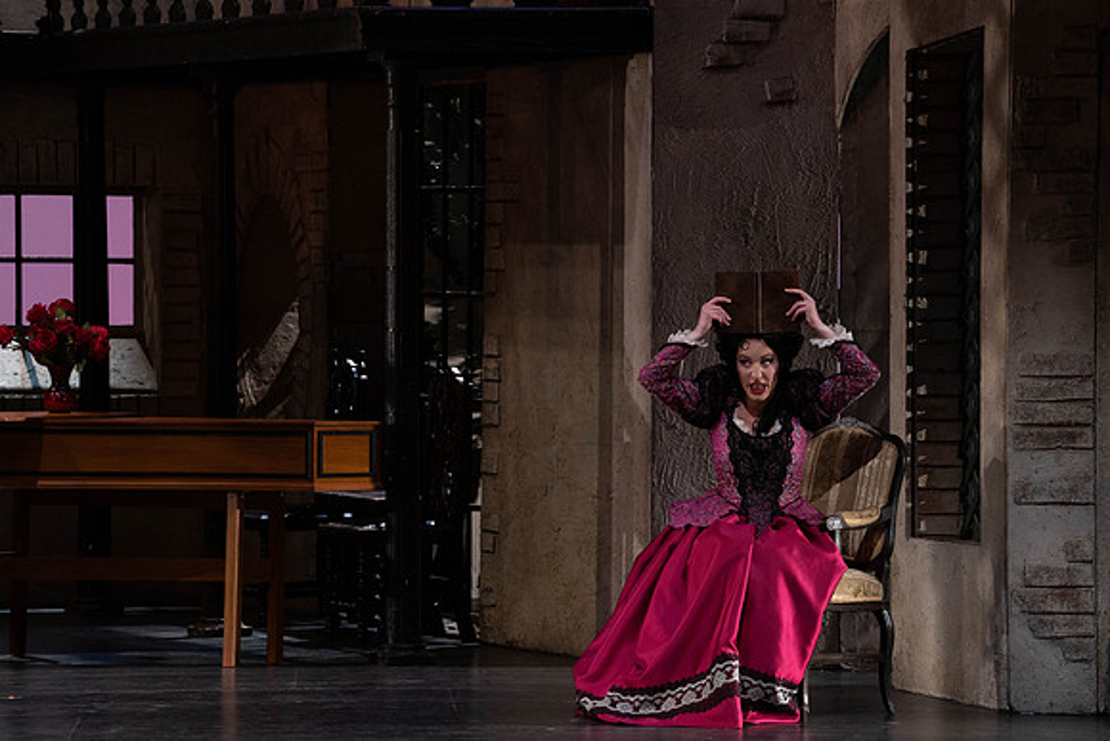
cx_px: 555
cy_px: 370
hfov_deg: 10.3
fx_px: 6168
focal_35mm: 200
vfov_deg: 6.9
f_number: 8
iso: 3200
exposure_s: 1/250
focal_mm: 200
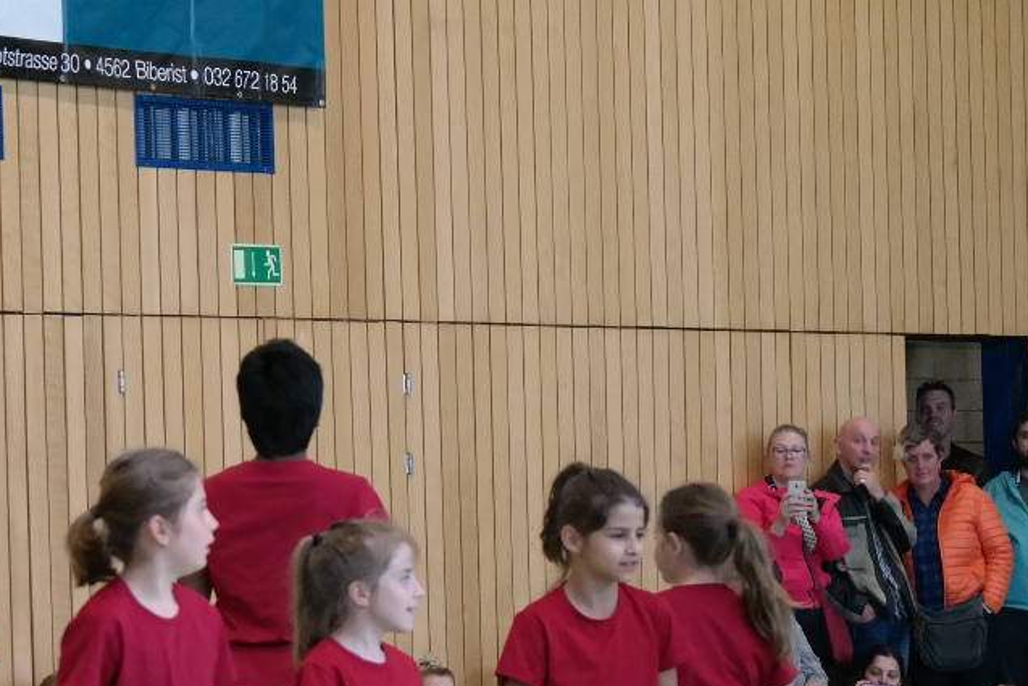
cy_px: 573
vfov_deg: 6.1
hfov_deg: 9.1
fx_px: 6455
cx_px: 725
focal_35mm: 226
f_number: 4
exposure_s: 1/100
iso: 1600
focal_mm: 59
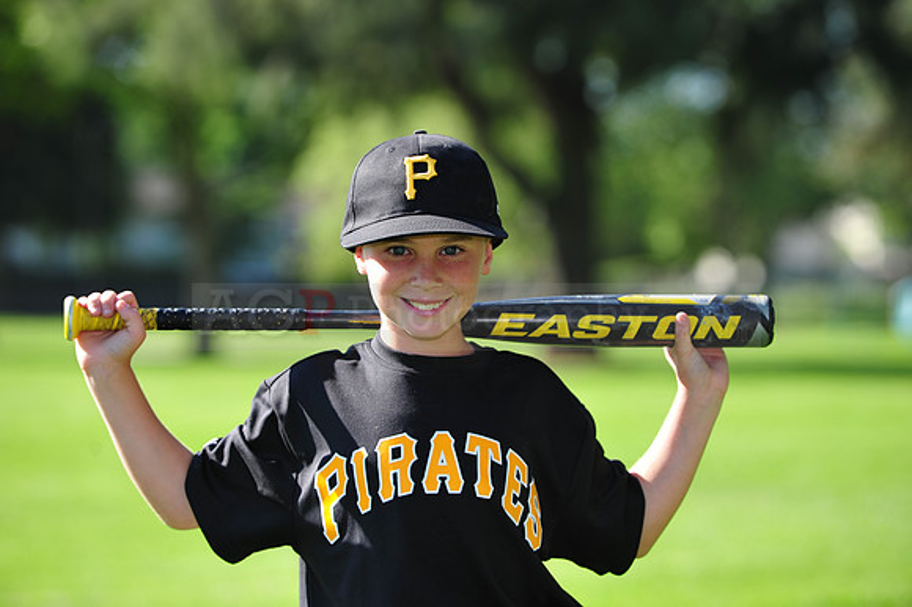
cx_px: 456
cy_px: 304
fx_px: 3924
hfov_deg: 13.3
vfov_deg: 8.8
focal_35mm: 155
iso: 200
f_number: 5
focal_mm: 155
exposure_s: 1/400
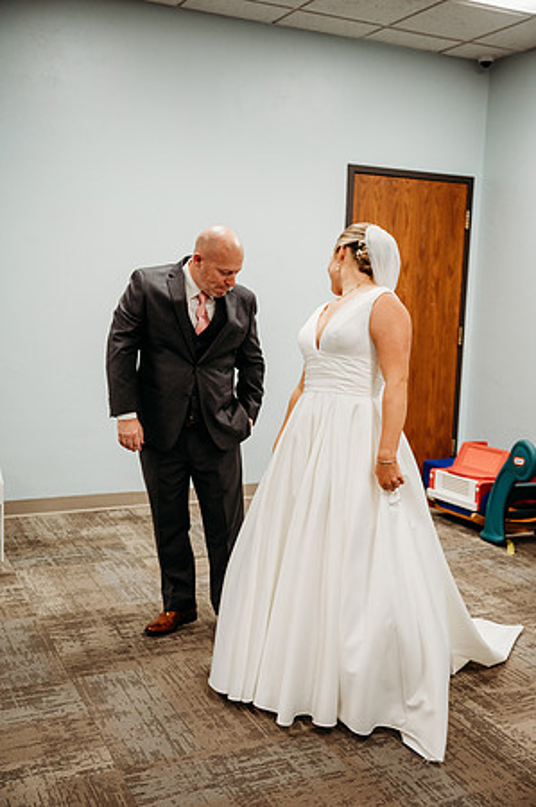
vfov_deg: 50.7
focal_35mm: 38
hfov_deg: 35.0
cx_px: 268
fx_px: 851
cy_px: 404
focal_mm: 38
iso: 2000
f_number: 3.2
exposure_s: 1/320
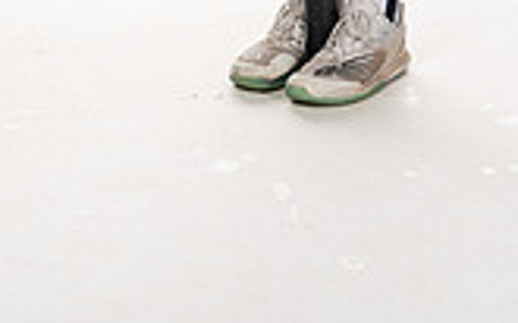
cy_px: -370
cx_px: 242
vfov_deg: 8.6
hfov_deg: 14.7
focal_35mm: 142
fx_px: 2004
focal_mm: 51
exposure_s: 1/250
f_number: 6.3
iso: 400
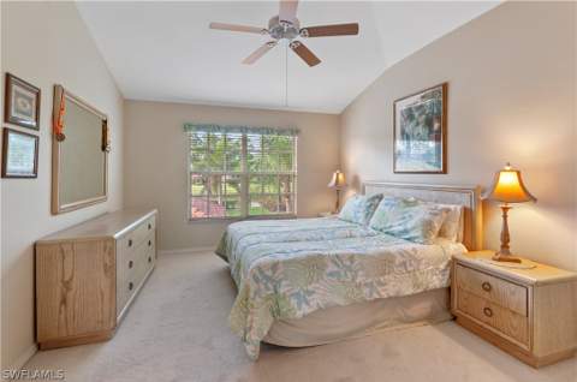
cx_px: 288
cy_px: 191
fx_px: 264
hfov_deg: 95.1
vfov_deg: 71.8
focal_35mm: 16
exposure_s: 1/4
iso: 200
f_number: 5.6
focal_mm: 11
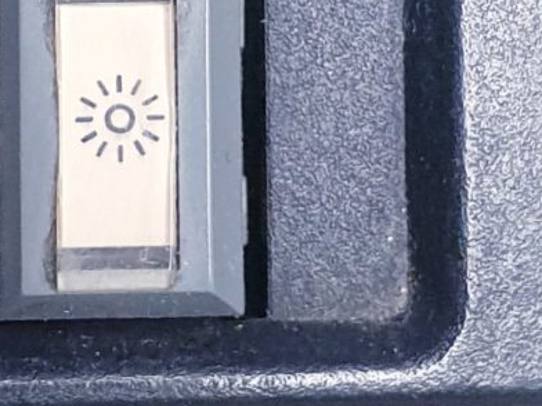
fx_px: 2662
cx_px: 238
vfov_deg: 8.6
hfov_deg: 11.6
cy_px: -149
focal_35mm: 170
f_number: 2.4
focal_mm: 4.3
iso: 160
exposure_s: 1/50
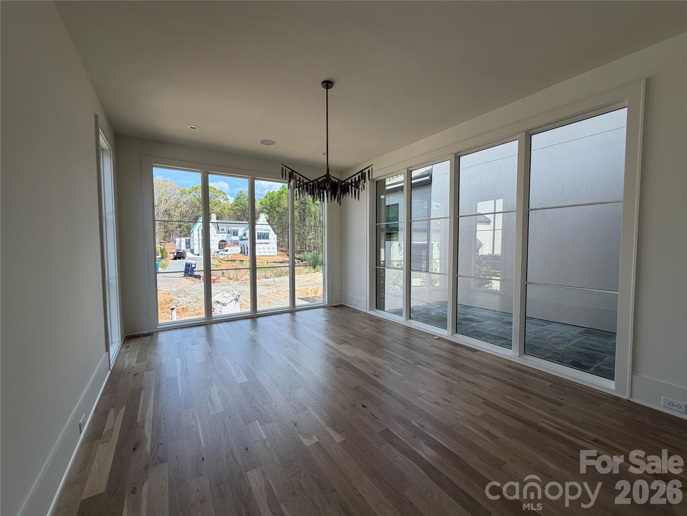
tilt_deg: -2.8
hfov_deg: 102.1
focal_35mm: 14
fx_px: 278
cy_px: 258
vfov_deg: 85.7
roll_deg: +0.0
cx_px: 344
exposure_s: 1/365
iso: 50
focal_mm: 2.22
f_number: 2.2
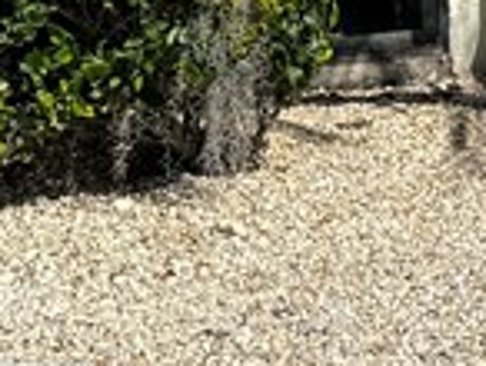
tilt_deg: +7.5
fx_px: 2363
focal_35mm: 168
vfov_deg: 7.9
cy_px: -622
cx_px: 892
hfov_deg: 10.9
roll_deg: +1.7
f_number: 1.78
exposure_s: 1/5348
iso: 80
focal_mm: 6.86
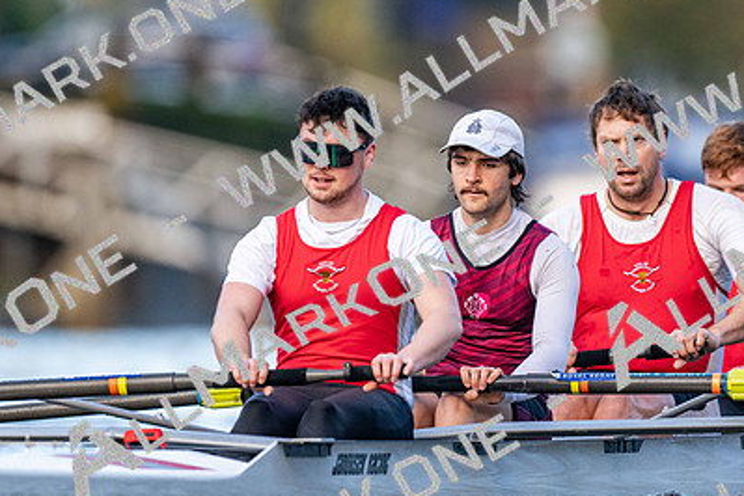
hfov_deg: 2.4
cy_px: 214
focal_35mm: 872
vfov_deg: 1.6
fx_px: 18020
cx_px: 448
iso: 2200
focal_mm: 600
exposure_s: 1/2500
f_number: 4
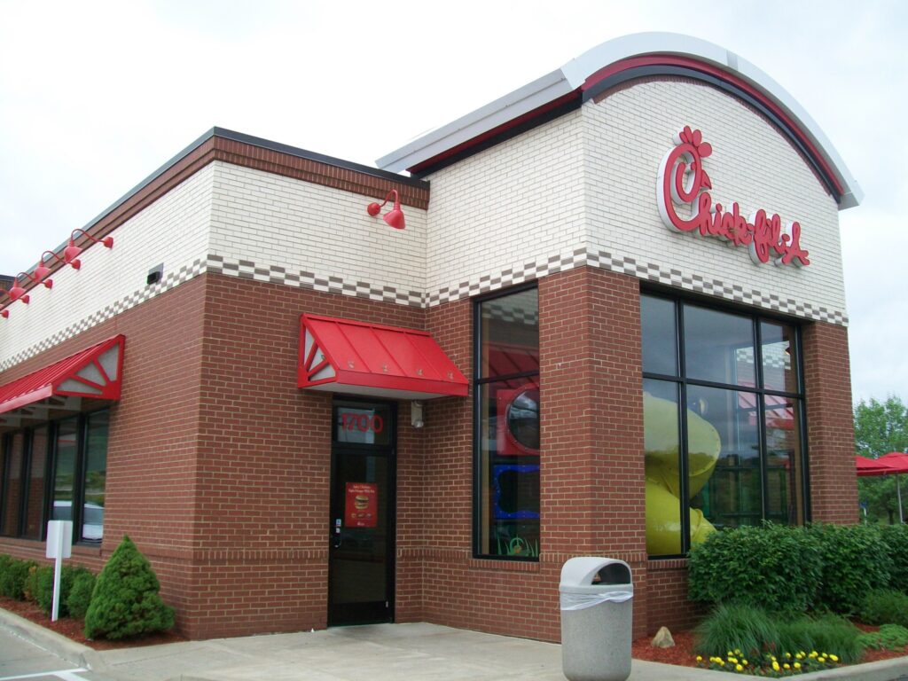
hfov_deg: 51.4
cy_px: 340
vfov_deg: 39.7
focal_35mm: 36
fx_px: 944
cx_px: 454
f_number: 2.7
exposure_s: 1/640
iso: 64
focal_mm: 6
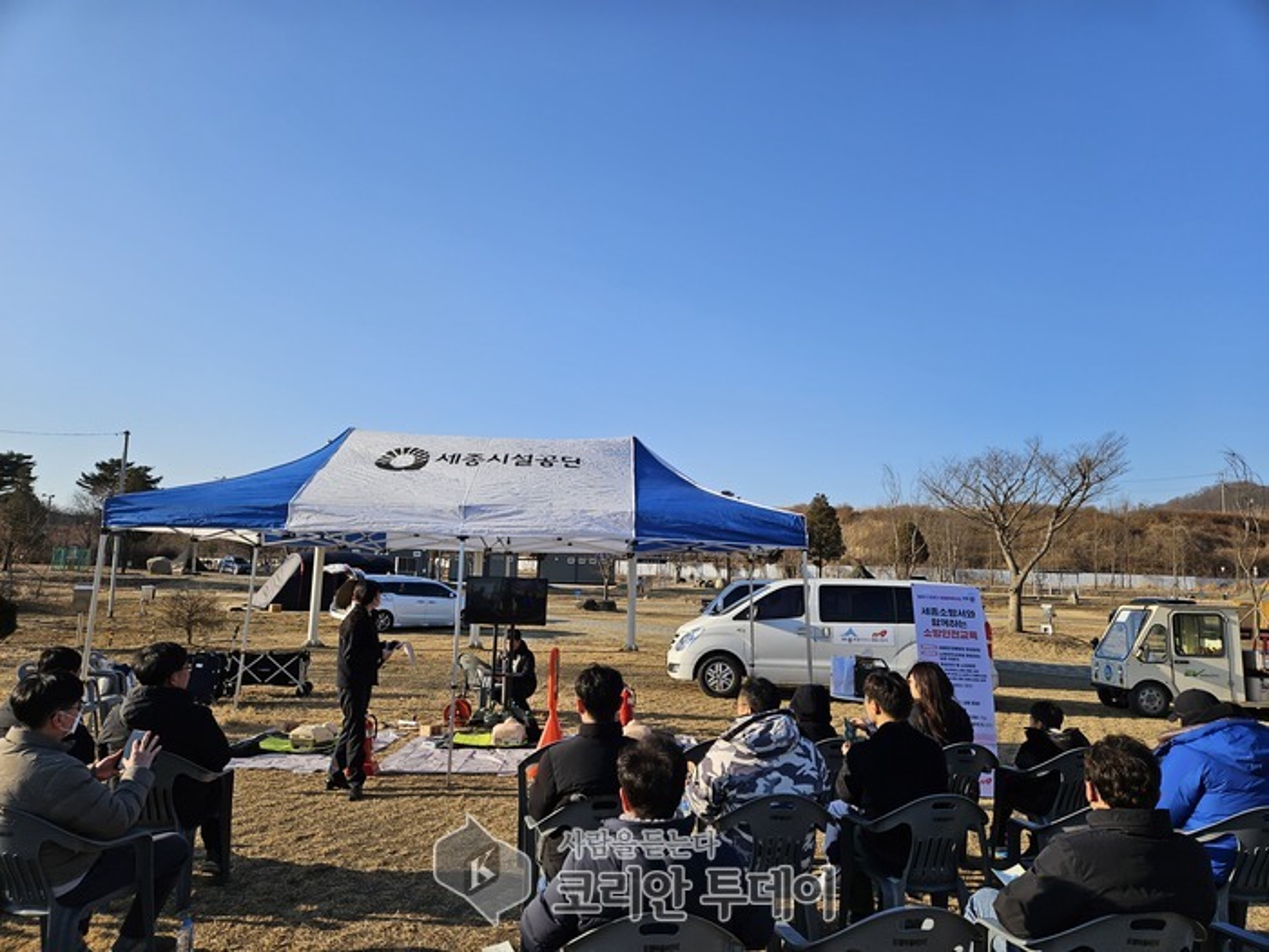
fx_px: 843
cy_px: 476
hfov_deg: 73.9
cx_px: 634
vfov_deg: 58.9
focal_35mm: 23
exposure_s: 1/1780
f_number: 1.8
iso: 25
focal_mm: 5.4
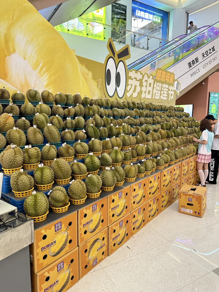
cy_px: 146
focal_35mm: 24
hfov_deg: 56.8
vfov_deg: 71.6
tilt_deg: -6.6
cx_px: 110
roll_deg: -0.6
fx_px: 202
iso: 160
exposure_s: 1/100
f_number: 1.78
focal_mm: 6.86
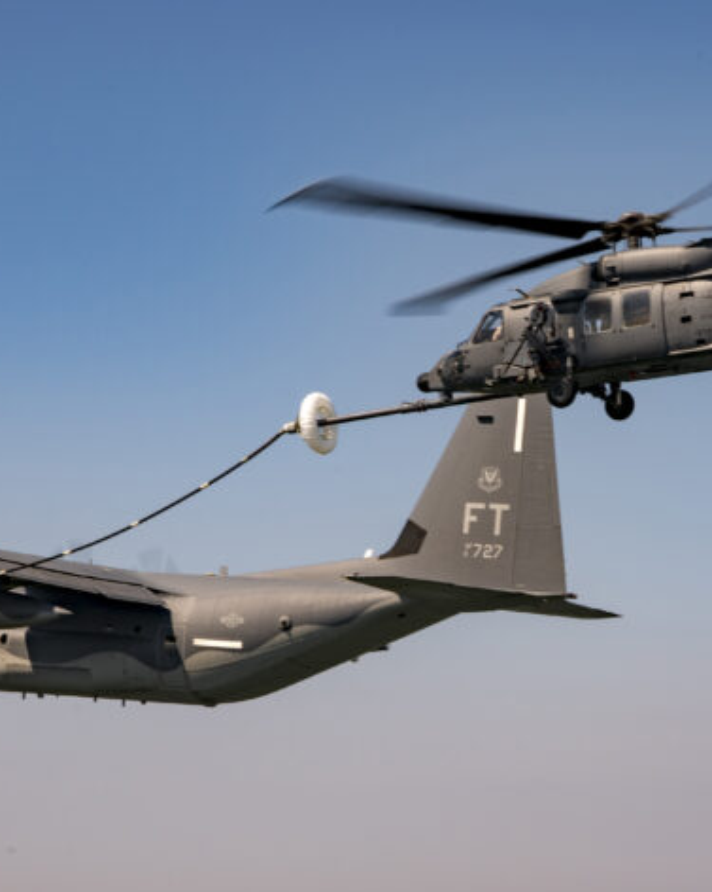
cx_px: 440
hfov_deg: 14.4
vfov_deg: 18.0
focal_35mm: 107
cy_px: 449
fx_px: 2821
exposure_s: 1/125
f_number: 14
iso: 100
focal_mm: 70
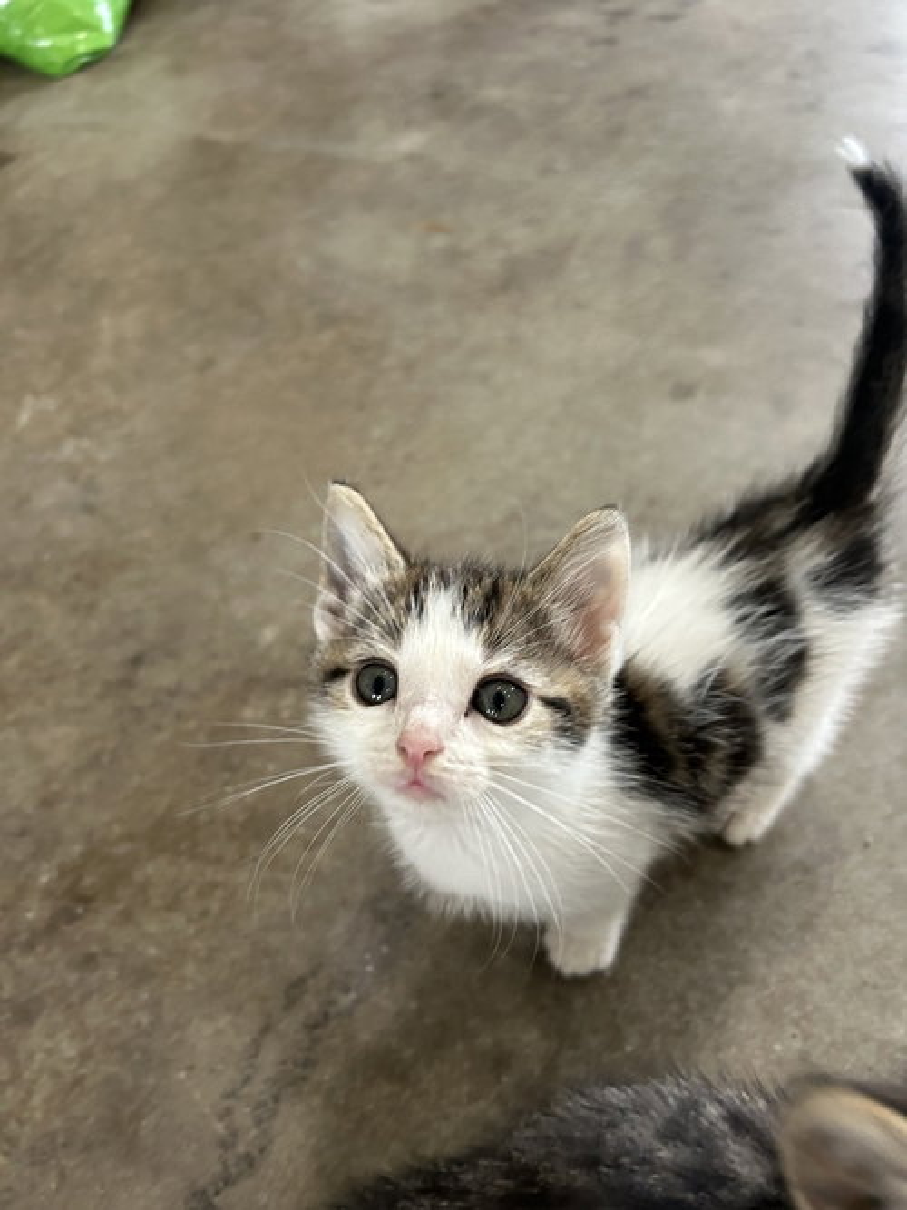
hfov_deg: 53.0
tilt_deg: -52.9
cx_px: 454
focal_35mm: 26
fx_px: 909
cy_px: 605
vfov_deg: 67.3
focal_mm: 5.7
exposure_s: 1/60
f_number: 1.5
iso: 160
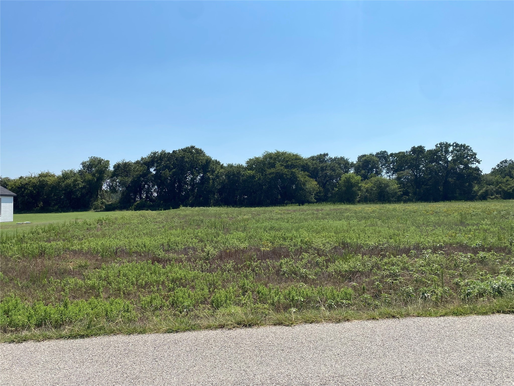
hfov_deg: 67.3
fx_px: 386
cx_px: 257
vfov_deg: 53.1
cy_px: 193
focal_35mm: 26
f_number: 1.8
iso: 32
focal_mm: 4.25
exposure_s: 1/4444
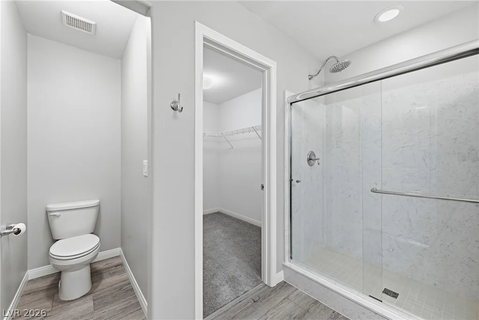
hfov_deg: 104.2
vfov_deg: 81.2
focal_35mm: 14
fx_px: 186
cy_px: 160
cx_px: 240
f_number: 9
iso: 800
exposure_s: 1/250
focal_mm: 14
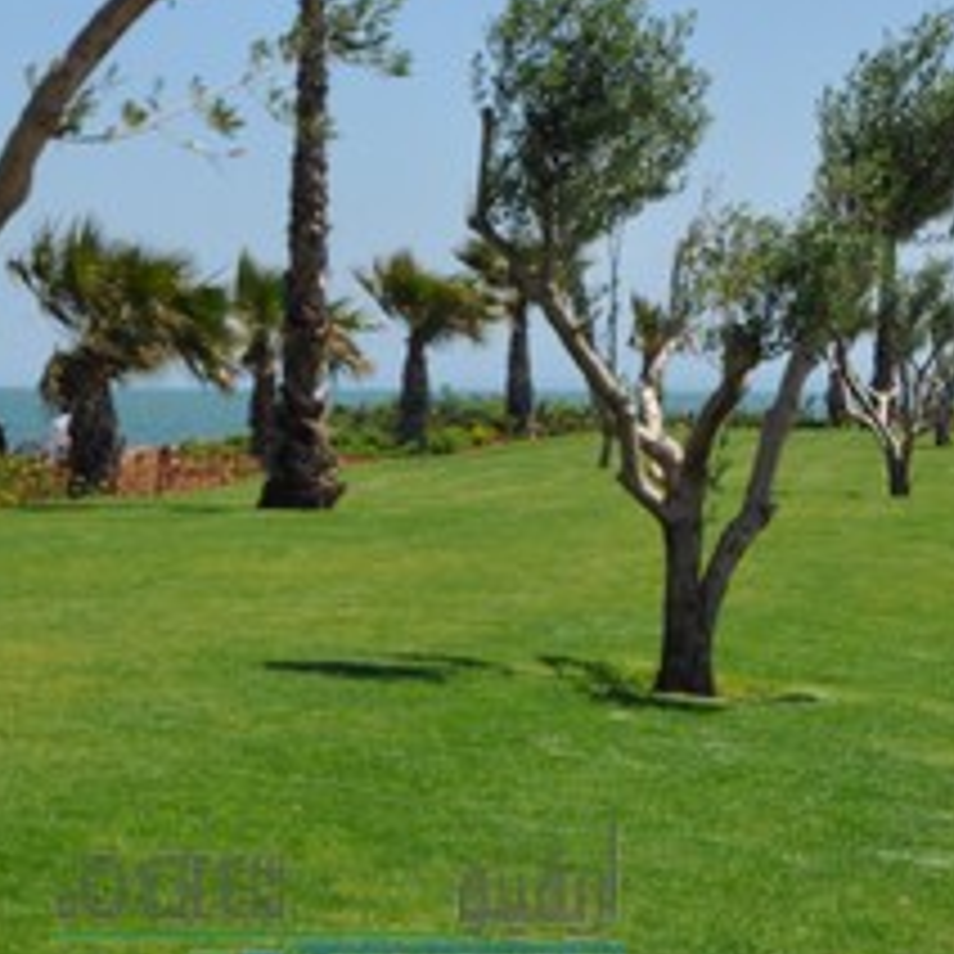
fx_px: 3835
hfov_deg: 14.2
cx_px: 338
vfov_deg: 14.1
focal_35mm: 123
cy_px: 250
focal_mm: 32
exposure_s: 1/400
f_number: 10
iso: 200
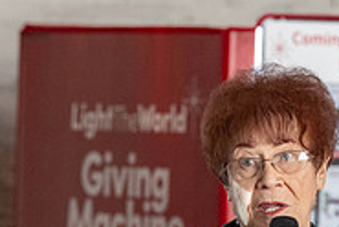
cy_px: 228
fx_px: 5904
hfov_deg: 3.3
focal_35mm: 626
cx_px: 132
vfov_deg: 2.2
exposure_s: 1/500
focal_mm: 200
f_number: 5
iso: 5000
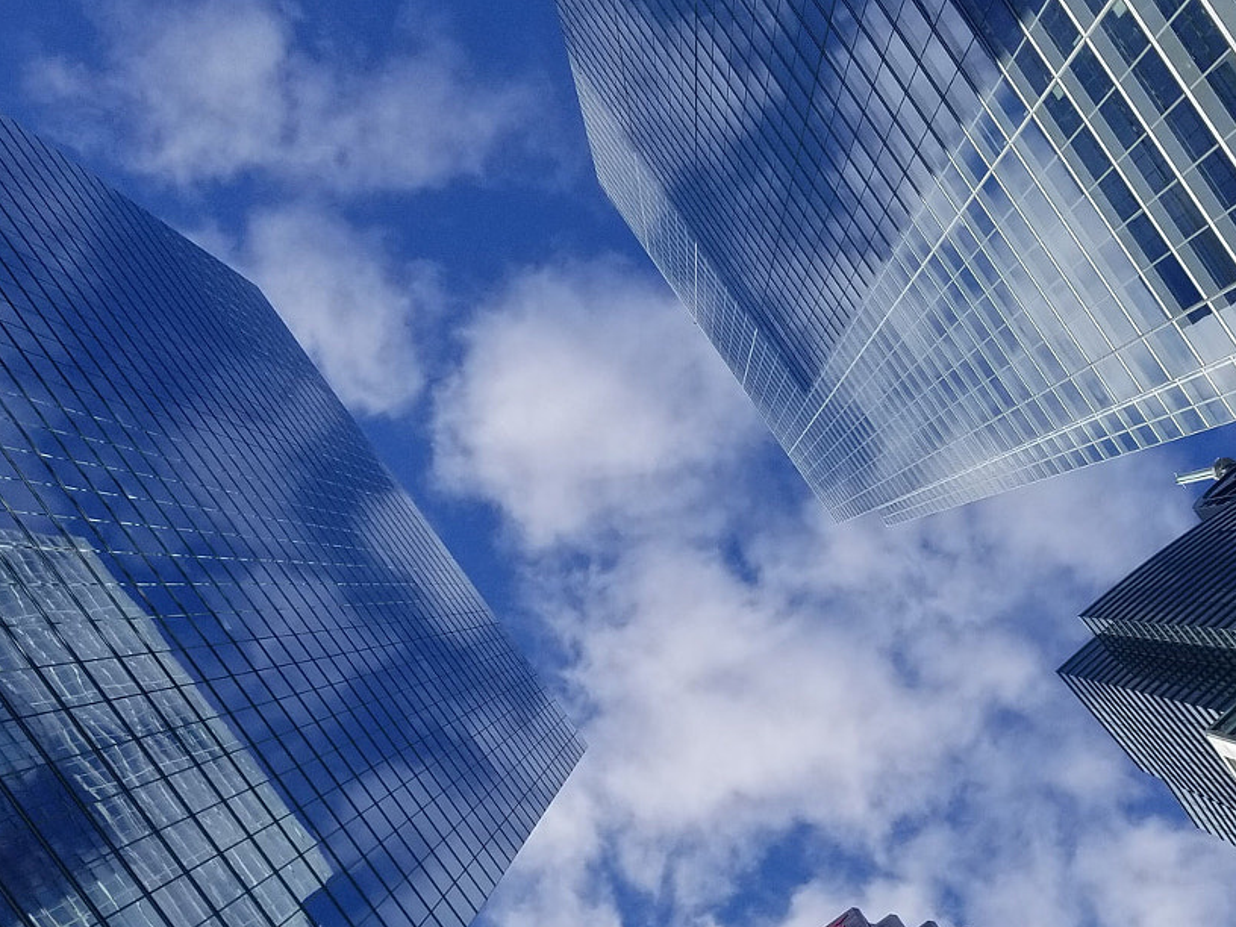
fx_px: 1821
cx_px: 804
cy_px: 627
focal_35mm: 51
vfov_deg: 28.4
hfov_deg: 37.2
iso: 50
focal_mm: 4.25
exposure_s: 1/2624
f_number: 1.7
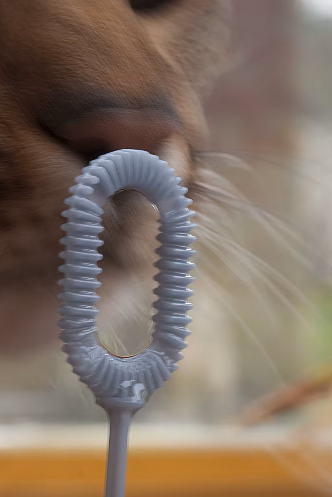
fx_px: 2394
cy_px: 299
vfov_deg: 11.9
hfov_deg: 7.9
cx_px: 382
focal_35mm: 173
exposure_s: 1/10
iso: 200
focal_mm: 55
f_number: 16
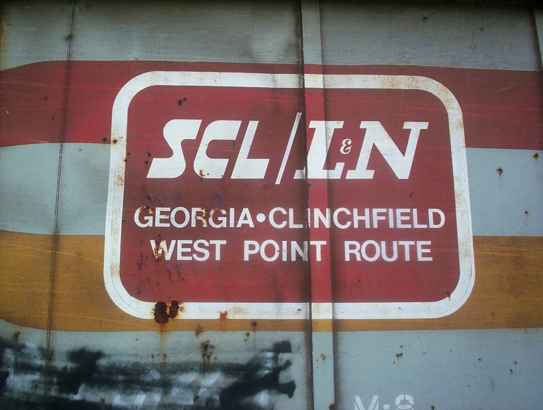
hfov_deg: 48.9
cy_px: 205
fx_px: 597
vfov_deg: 37.9
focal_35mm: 38
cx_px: 272
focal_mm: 4.99
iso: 100
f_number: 4.5
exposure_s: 1/193
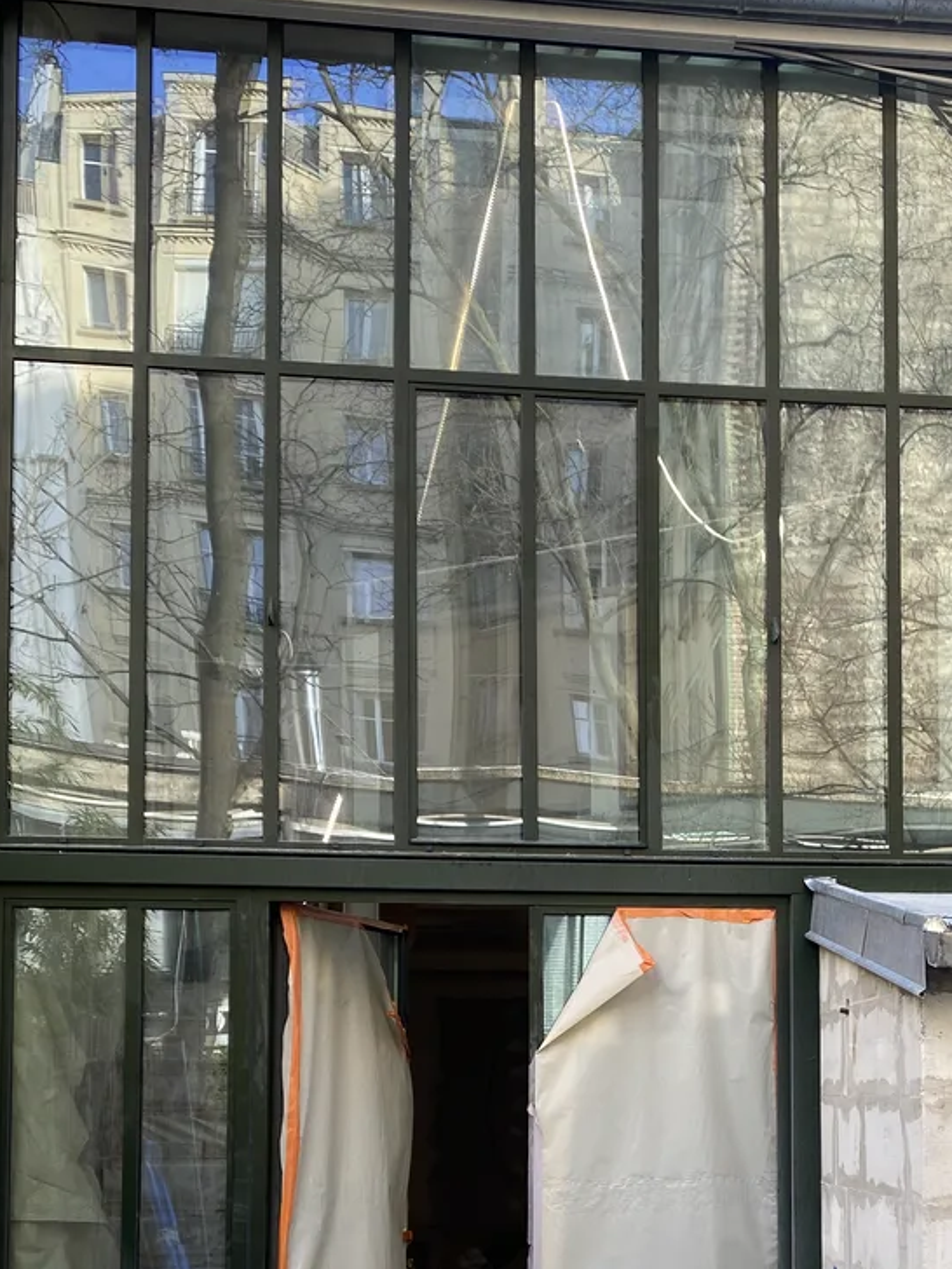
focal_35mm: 50
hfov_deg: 28.6
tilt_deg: +3.2
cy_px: 1015
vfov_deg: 36.9
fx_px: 1833
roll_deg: +0.0
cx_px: 724
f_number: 1.8
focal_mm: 4.25
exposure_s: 1/134
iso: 32
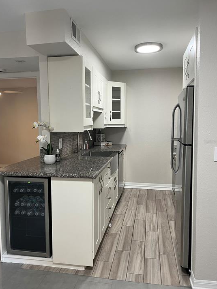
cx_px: 105
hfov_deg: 49.8
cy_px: 141
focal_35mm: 28
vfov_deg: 63.4
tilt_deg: -5.8
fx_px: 234
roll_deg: +0.8
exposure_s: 1/60
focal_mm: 5.1
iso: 125
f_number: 1.6
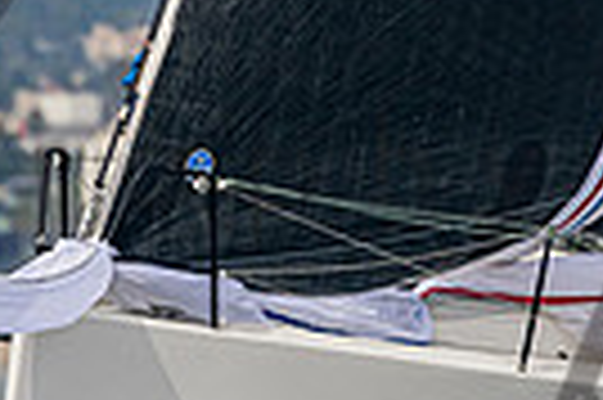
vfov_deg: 0.9
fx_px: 26817
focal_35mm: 1603
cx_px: 383
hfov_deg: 1.3
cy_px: -167
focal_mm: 350
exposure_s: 1/6400
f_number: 5.3
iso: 400
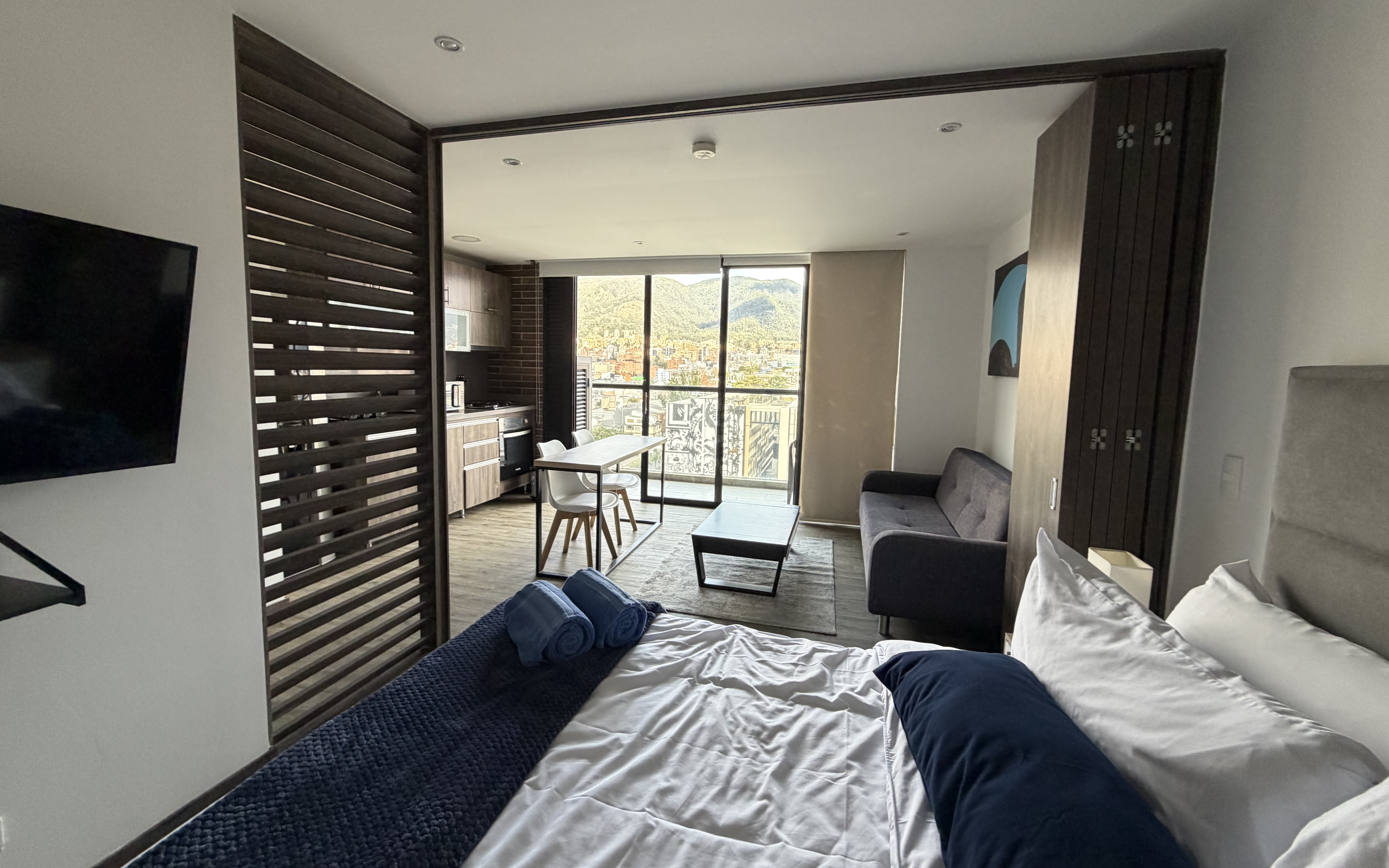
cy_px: 420
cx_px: 694
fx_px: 568
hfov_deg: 101.5
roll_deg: -0.3
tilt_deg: -6.7
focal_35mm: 15
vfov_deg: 74.8
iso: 250
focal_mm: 2.22
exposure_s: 1/121
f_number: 2.2
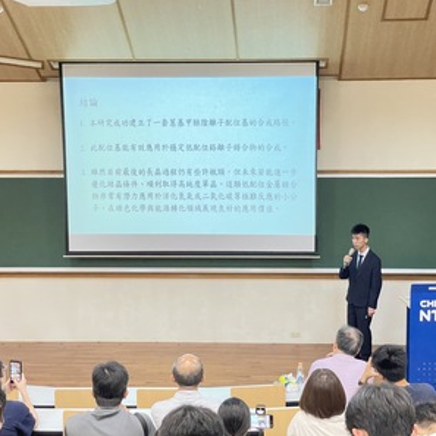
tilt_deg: -6.9
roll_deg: +0.4
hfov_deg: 27.7
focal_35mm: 62
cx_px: 242
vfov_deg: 27.7
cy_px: 217
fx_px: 883
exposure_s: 1/60
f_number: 2
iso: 320
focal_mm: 6
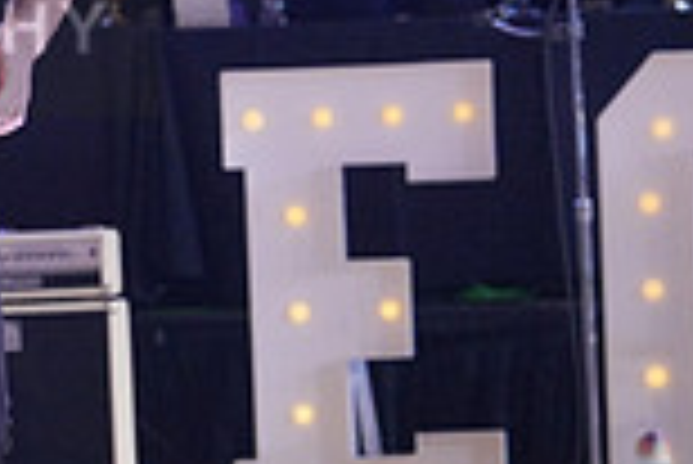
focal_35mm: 365
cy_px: -2
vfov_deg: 3.8
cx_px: -328
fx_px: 7033
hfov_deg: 5.6
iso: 2500
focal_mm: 97
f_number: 4
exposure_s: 1/500
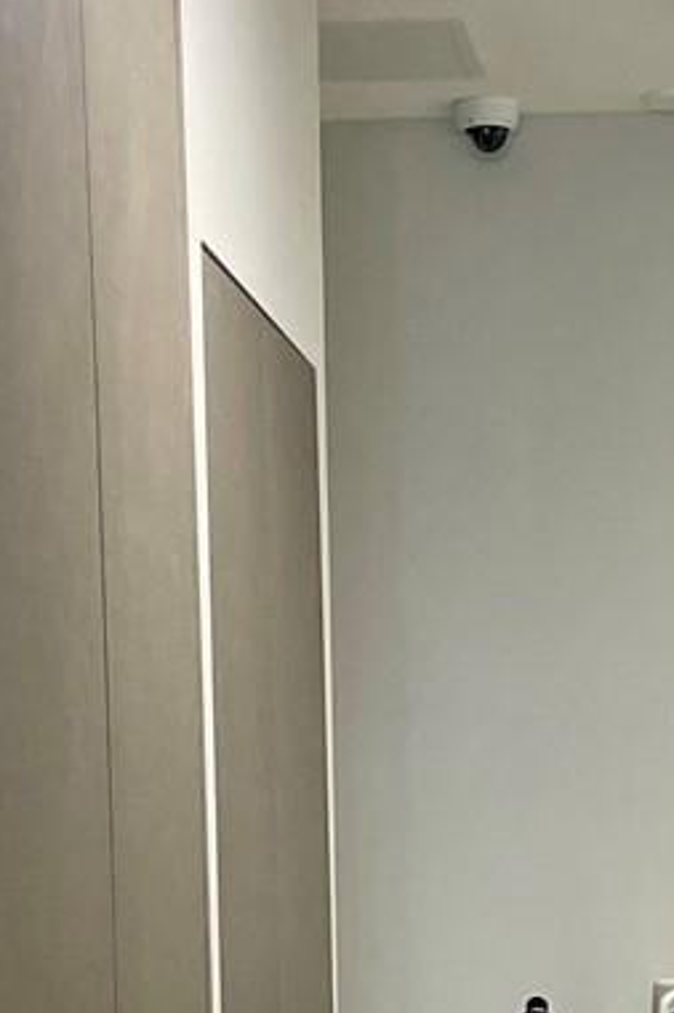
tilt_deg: -4.2
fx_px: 3204
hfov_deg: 11.9
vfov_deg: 17.1
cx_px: 639
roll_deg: +1.4
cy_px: 1237
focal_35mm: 114
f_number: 1.6
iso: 200
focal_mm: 4.2
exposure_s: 1/60
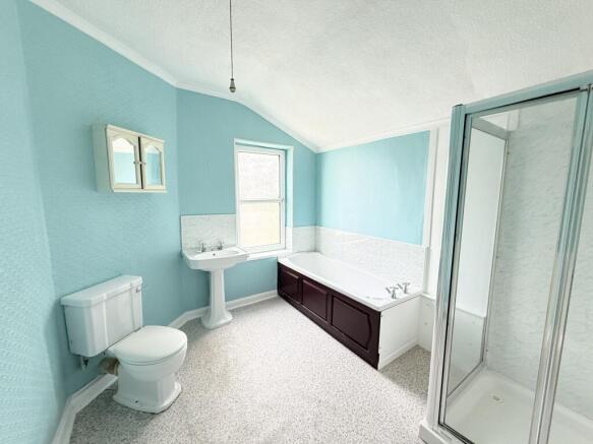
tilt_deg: -6.1
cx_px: 296
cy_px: 222
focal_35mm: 14
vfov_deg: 85.7
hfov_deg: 102.1
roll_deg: -1.0
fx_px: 240
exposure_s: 1/99
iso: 320
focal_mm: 2.22
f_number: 2.2
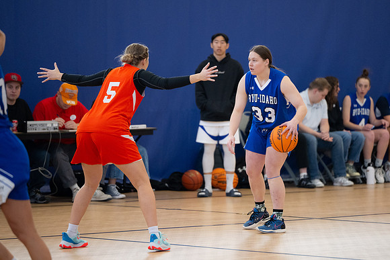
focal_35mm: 218
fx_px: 2357
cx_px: 236
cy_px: 119
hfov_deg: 9.5
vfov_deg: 6.3
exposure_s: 1/500
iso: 2000
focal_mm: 180
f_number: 2.8
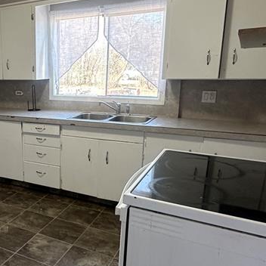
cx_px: 24
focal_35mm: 36
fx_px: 313
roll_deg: +1.1
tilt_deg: -11.7
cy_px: 138
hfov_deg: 42.1
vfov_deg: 46.0
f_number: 2.2
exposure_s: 1/120
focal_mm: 2.22
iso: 200
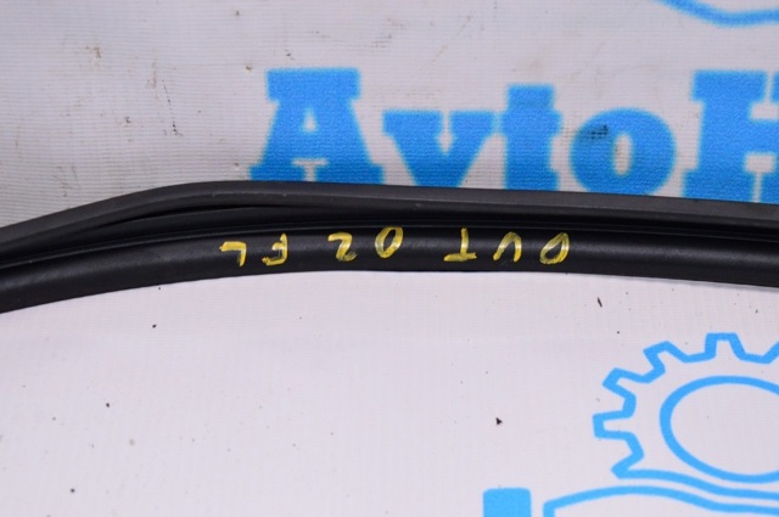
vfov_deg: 16.5
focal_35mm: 82
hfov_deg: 24.6
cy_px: 258
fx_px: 1783
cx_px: 390
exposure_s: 1/125
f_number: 8
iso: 1600
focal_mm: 55
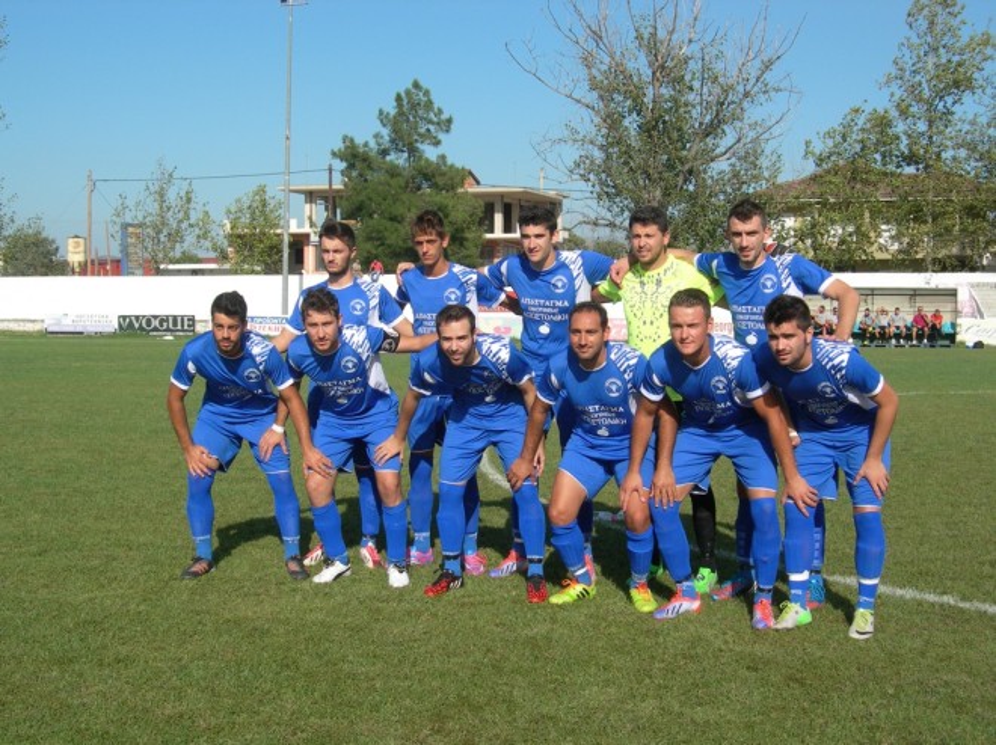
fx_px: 1466
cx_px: 498
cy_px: 372
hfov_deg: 37.5
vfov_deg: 28.5
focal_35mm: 51
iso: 50
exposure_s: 1/482
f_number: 5.4
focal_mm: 10.6
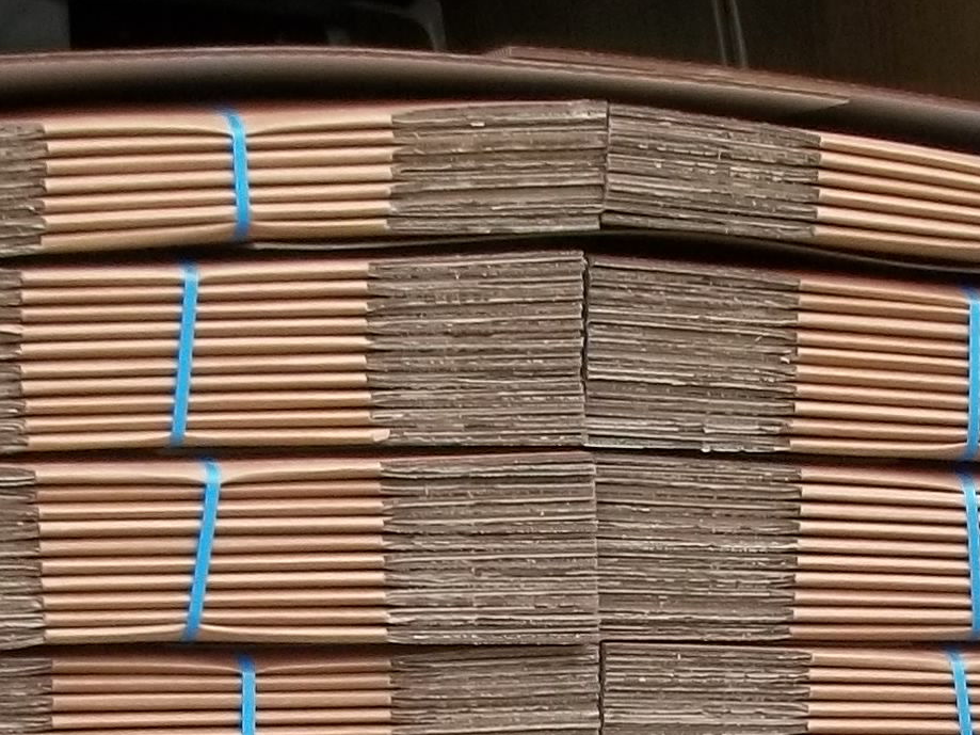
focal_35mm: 154
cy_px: 1320
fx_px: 4359
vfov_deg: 9.2
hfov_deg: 12.8
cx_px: 580
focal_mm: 5.9
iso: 64
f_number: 3.3
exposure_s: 1/100
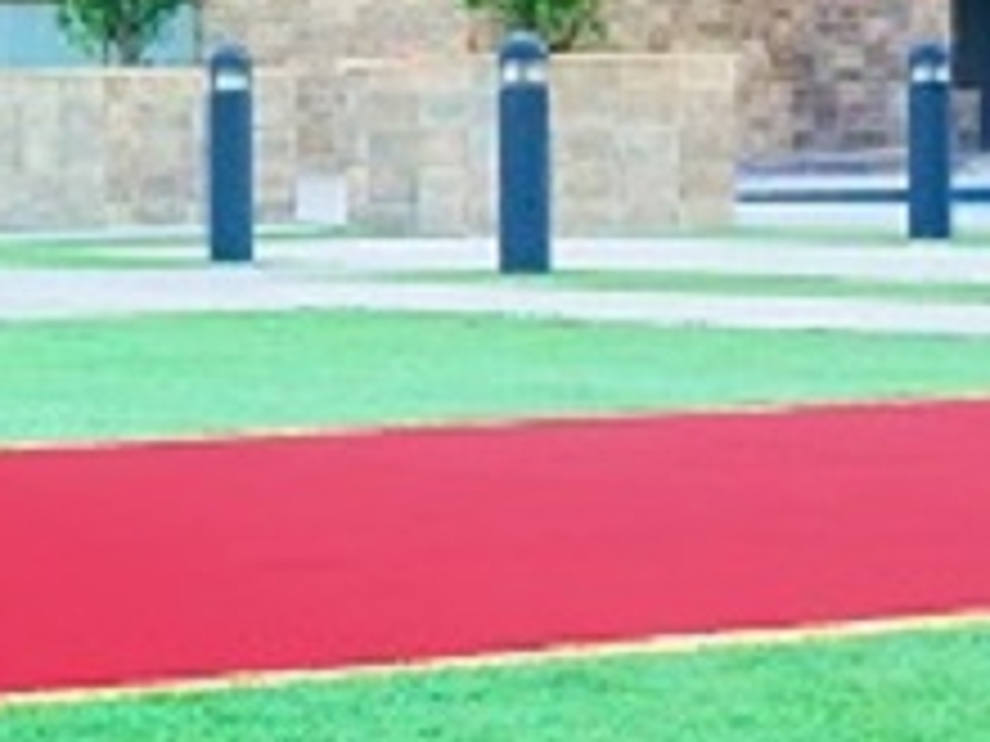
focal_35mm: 135
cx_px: -662
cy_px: 283
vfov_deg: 11.0
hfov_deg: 13.4
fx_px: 3861
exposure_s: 1/507
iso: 32
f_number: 2.2
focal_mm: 4.15
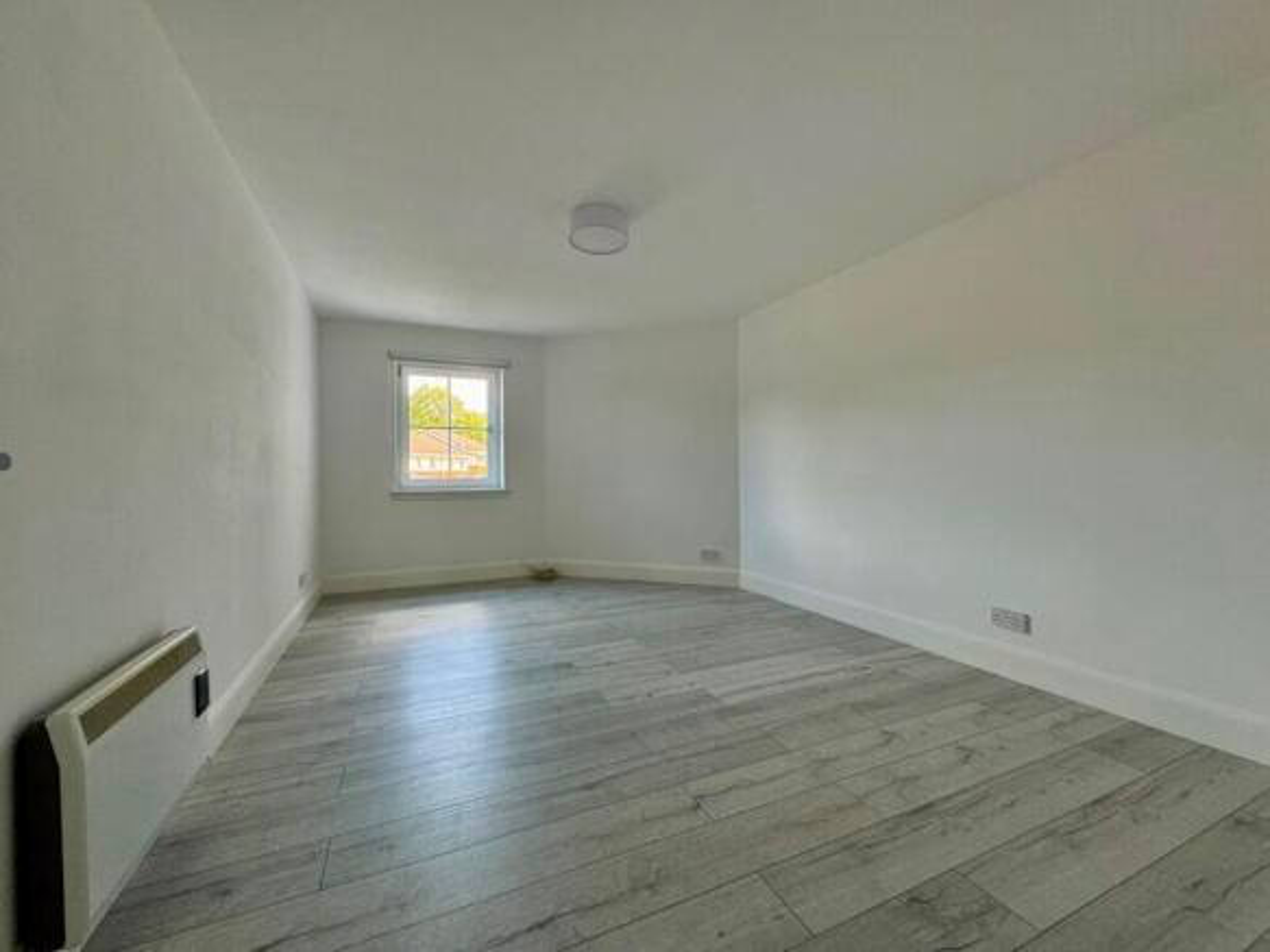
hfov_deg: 102.1
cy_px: 476
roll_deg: +1.8
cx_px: 635
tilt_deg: -0.8
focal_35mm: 14
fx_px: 514
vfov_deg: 85.7
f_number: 2.2
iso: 160
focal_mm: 2.22
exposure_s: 1/99
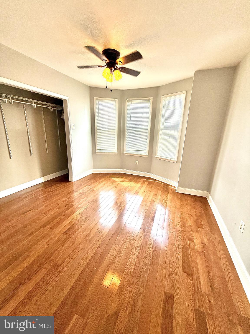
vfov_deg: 102.1
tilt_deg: -15.2
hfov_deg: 85.7
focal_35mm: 14
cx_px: 125
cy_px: 167
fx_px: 135
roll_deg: -2.2
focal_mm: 2.22
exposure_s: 1/193
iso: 64
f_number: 2.2
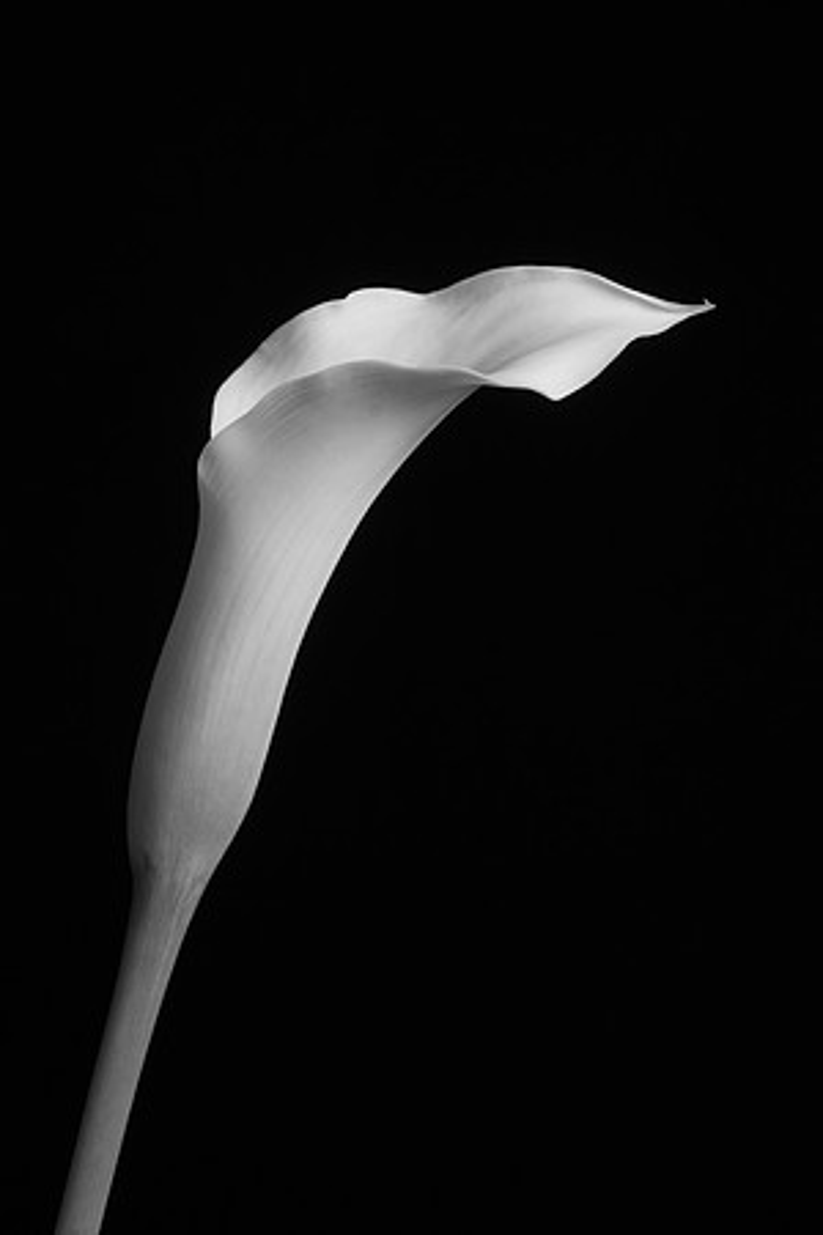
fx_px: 3600
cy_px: 618
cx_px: 412
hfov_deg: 13.0
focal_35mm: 105
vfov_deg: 19.5
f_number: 18
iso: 200
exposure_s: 2
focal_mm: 70.2
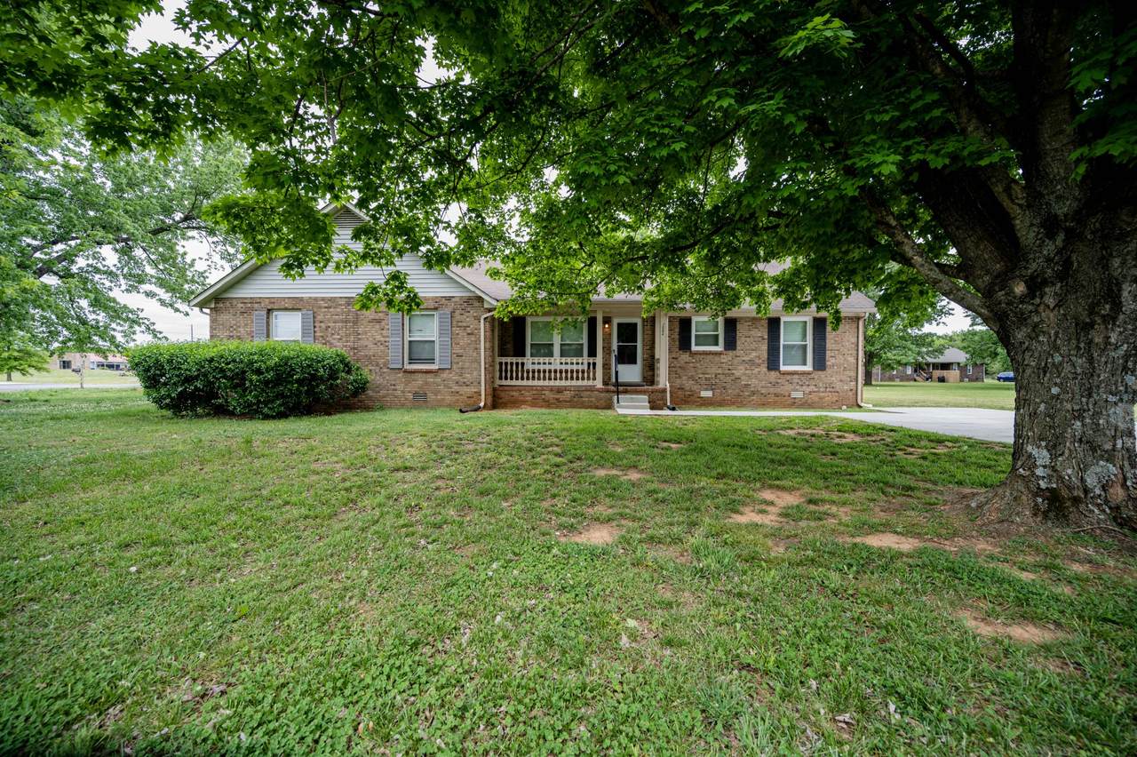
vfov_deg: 81.1
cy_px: 378
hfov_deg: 104.3
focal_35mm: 14
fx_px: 442
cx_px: 568
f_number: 5
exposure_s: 1/100
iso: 100
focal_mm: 14
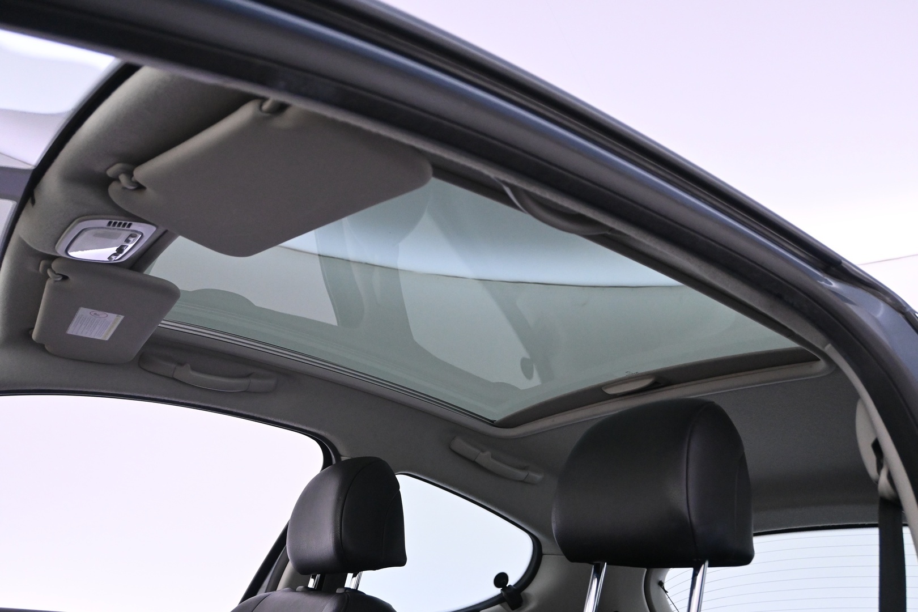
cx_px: 459
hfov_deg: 56.1
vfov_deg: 39.1
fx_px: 861
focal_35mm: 34
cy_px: 306
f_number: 4.5
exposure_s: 1/80
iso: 3200
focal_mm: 22.5
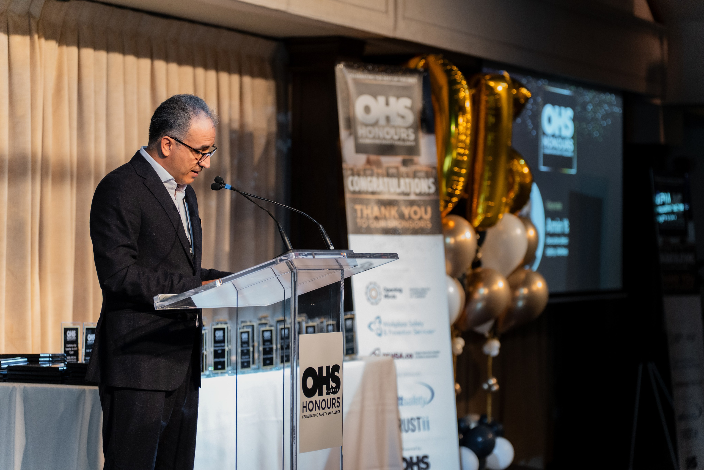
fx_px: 1975
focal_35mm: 101
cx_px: 352
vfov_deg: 13.6
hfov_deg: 20.2
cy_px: 235
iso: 3200
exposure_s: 1/200
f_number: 2.8
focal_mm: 101
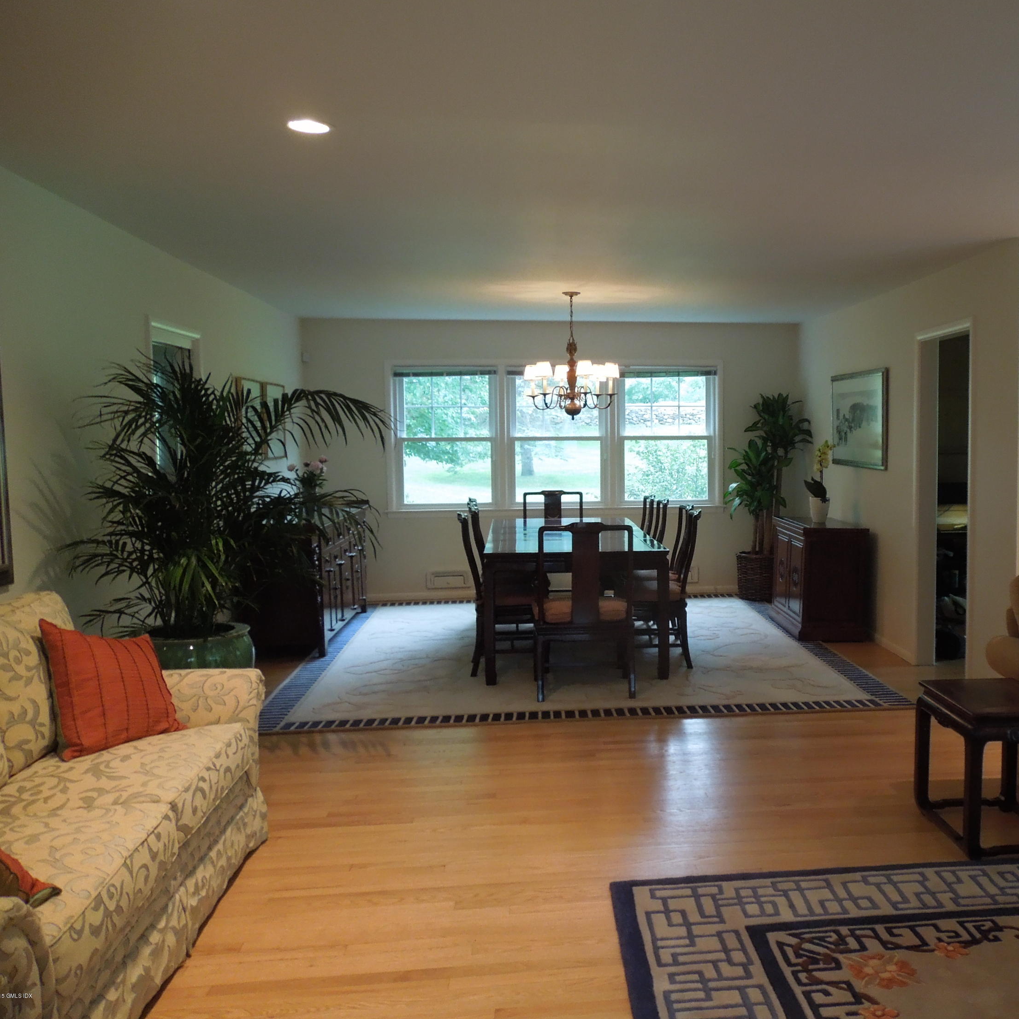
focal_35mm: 30
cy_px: 510
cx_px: 676
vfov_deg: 54.0
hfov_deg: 53.0
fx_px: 999
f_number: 3.3
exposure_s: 1/30
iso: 360
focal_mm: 4.5
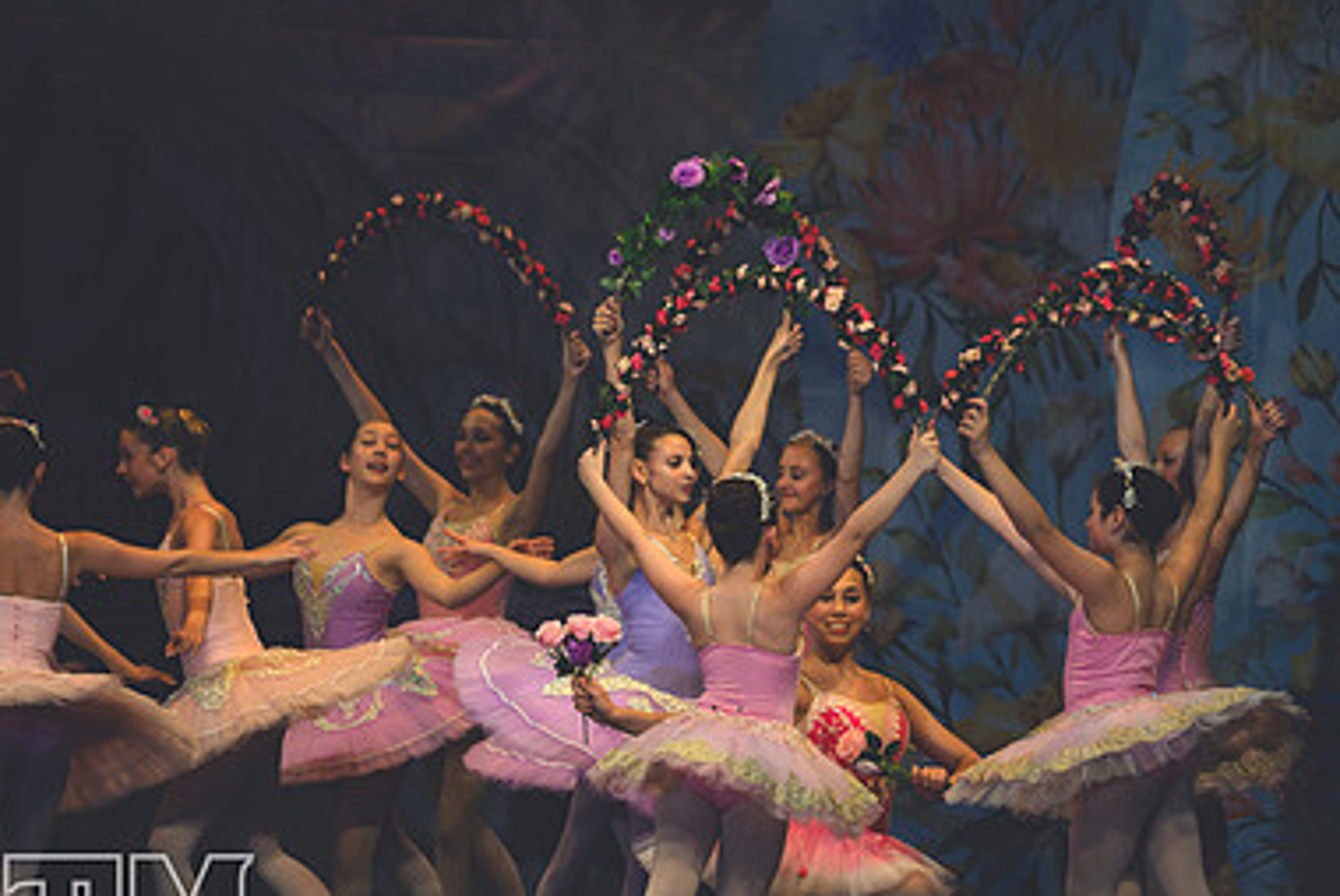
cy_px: 524
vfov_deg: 4.5
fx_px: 11361
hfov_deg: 6.7
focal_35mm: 305
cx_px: 896
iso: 640
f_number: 2.8
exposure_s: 1/500
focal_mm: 200
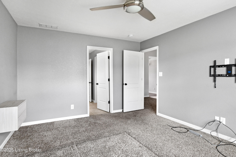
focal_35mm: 19
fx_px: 125
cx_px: 118
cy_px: 78
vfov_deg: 64.6
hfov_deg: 86.9
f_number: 8
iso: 1000
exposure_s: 1/8
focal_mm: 13
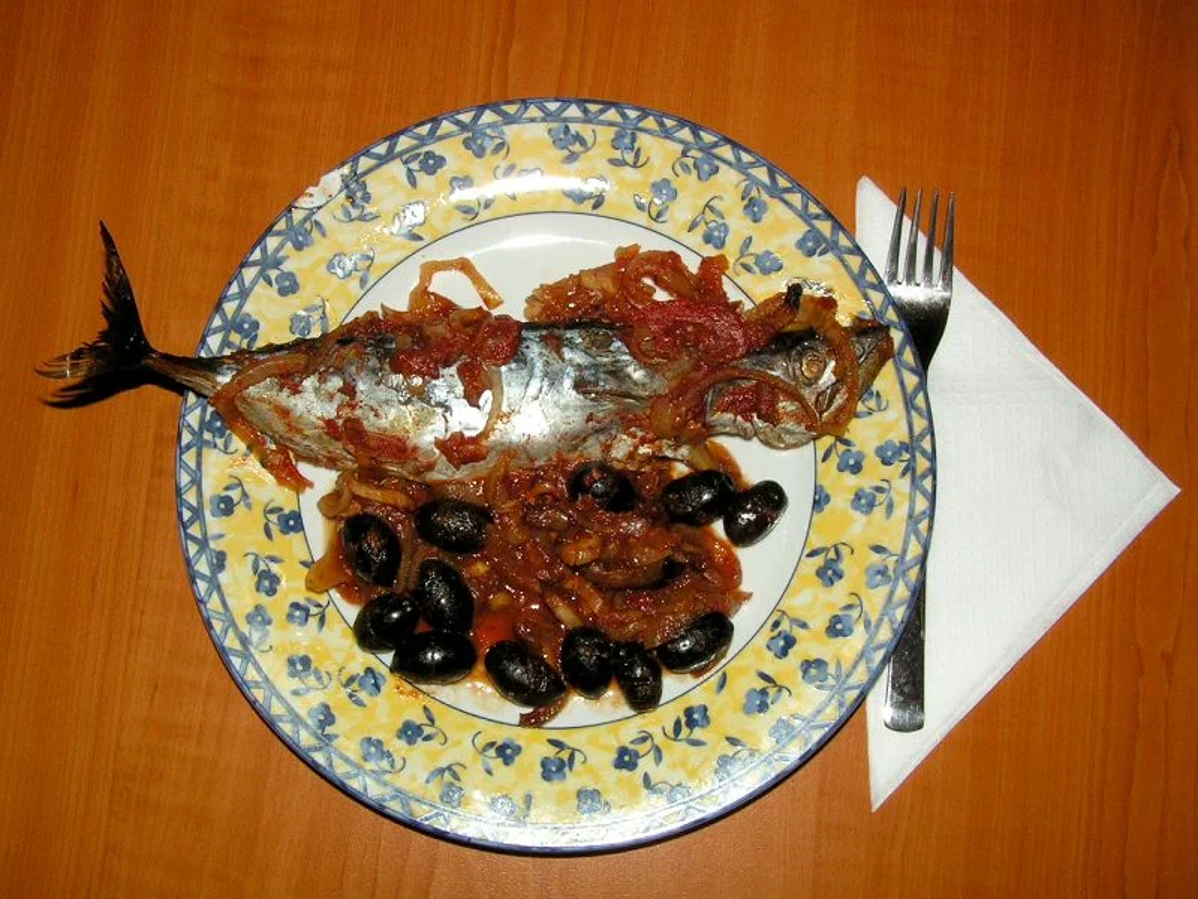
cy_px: 450
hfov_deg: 49.0
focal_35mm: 38
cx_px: 599
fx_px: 1315
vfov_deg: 37.7
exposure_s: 1/100
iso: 100
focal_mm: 6.3
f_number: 8
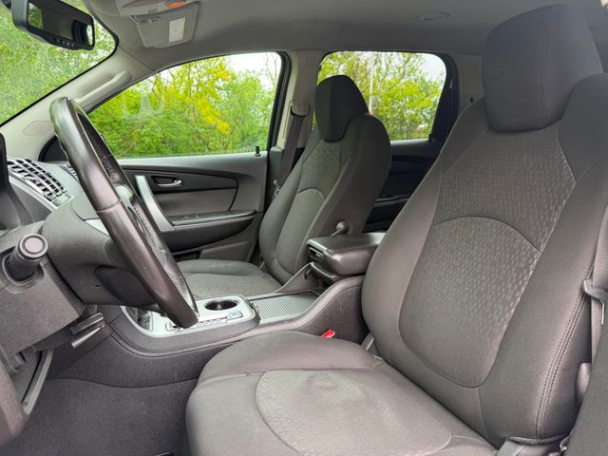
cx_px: 304
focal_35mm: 24
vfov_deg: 56.8
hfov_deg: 71.6
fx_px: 422
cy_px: 228
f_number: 1.78
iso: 80
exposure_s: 1/183
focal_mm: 6.76
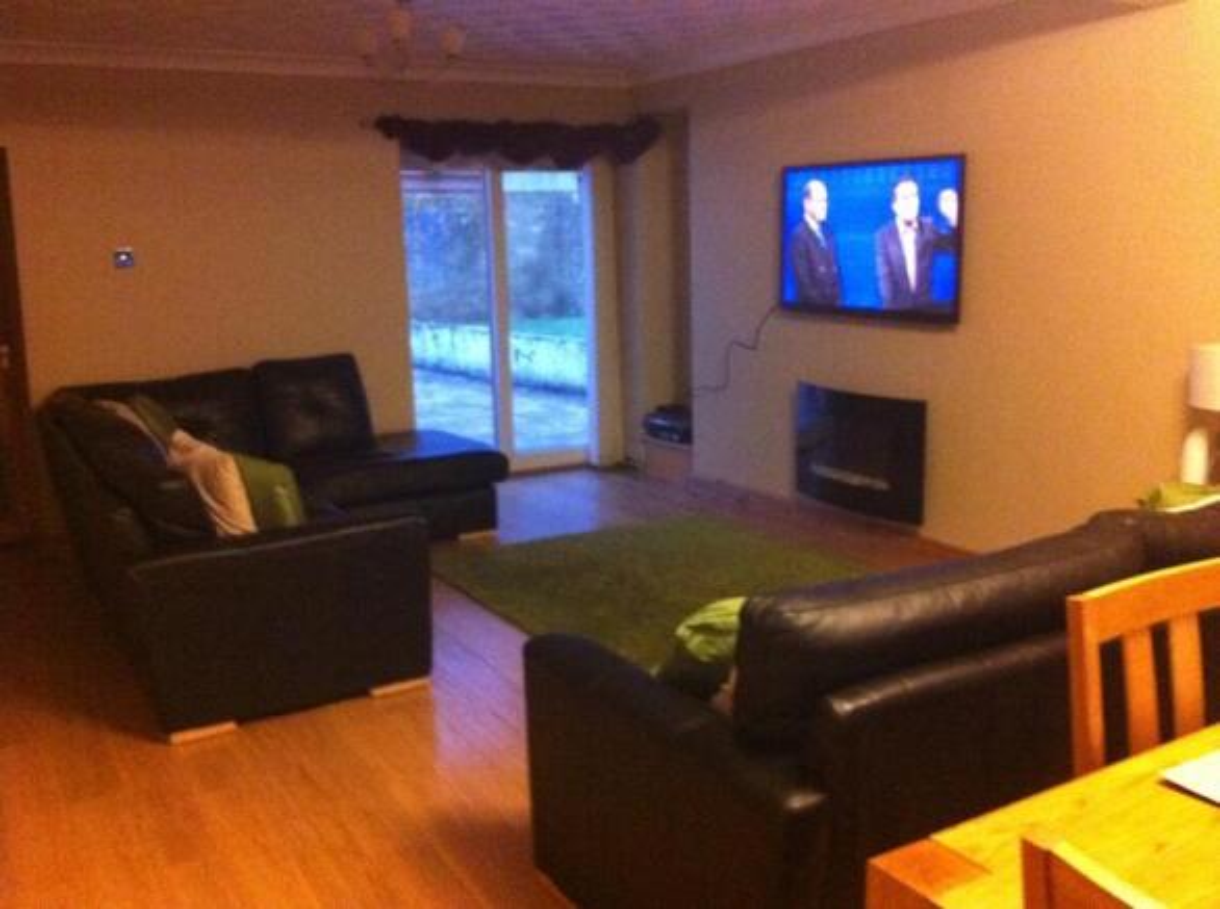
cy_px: 454
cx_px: 610
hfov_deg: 52.7
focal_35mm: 35
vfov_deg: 40.6
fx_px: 1231
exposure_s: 1/17
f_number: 2.8
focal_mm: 3.85
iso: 1000
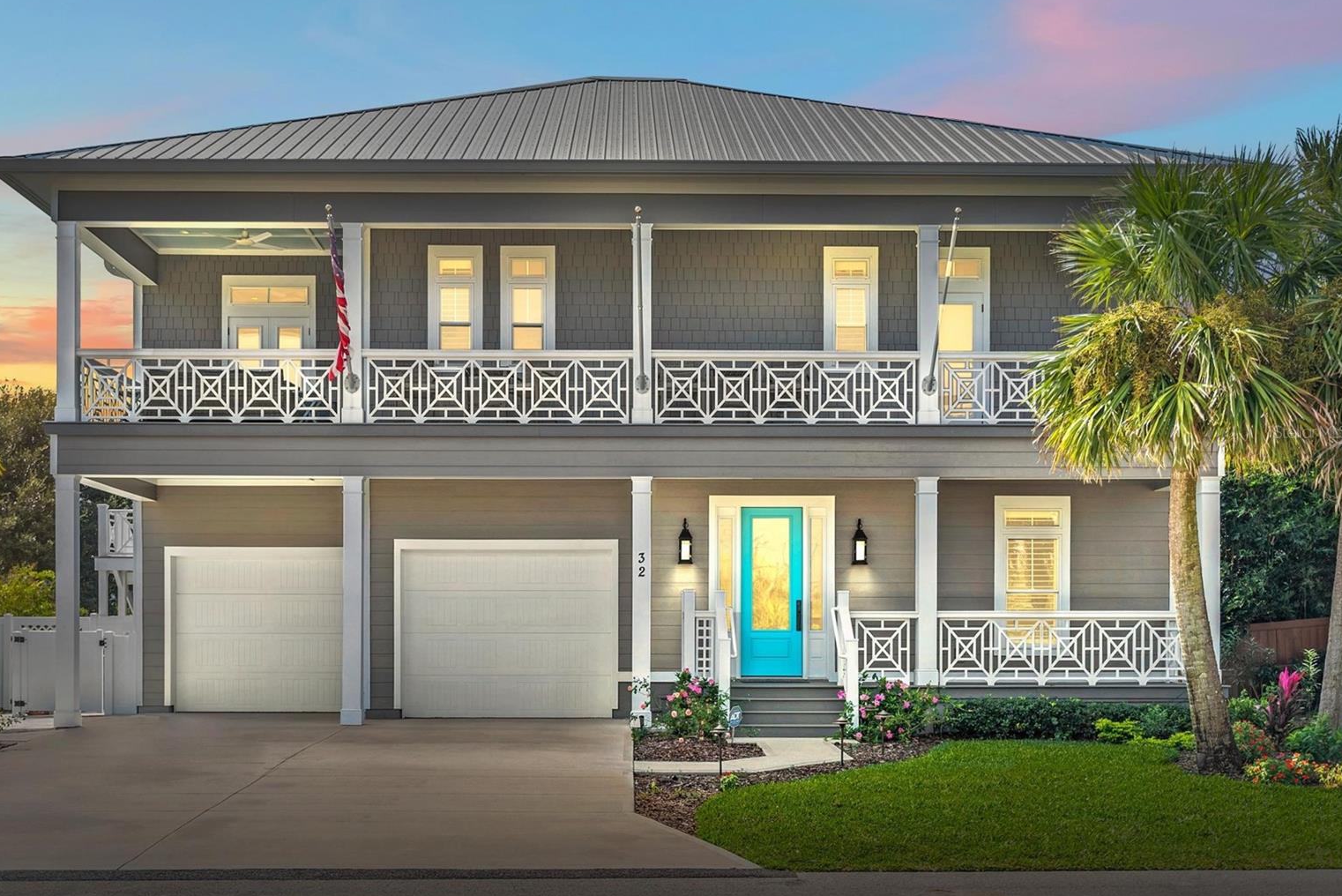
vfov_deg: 32.7
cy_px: 431
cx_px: 646
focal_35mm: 41
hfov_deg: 47.4
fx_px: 1529
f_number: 2.8
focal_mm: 39
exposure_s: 1/500
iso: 80
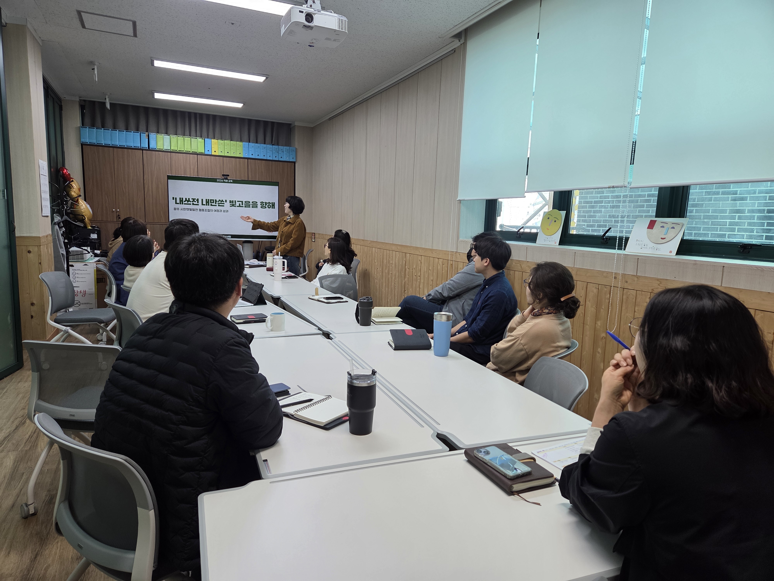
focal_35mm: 23
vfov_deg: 58.9
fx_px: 514
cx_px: 387
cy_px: 290
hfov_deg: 73.9
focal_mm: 5.4
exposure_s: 1/120
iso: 125
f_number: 1.8
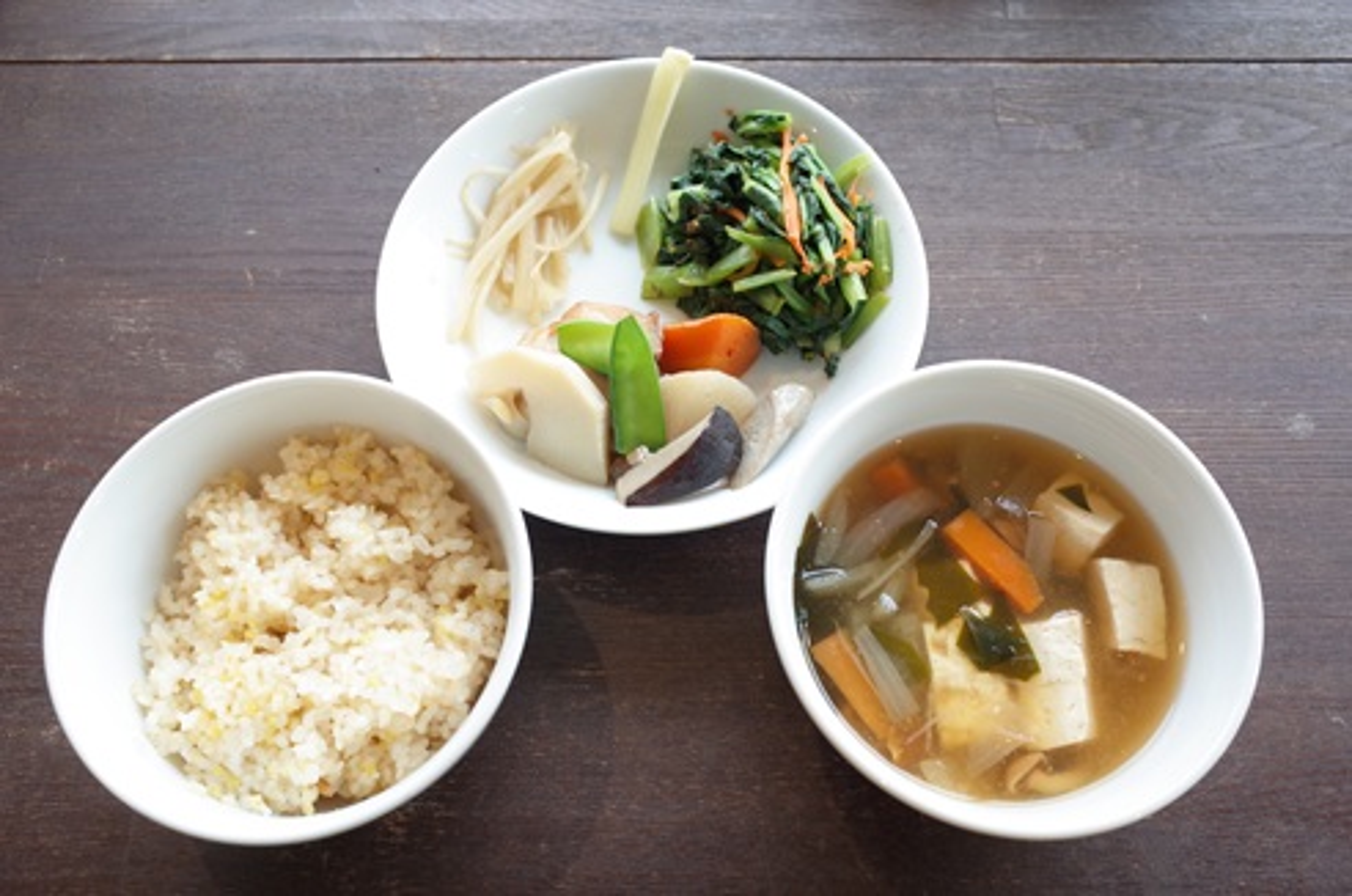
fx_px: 1050
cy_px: 448
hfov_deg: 65.6
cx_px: 676
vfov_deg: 46.2
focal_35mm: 28
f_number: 5.6
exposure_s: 1/30
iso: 500
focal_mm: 18.3
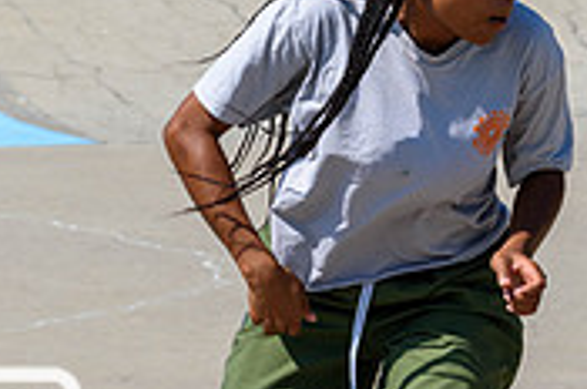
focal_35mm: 598
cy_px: 391
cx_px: 624
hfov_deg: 3.5
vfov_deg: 2.3
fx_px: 9733
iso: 200
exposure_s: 1/1000
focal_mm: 120
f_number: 8
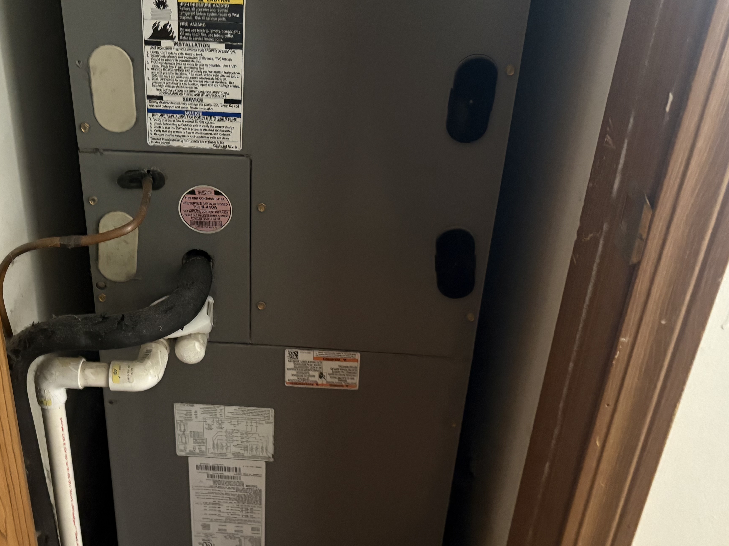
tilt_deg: -31.5
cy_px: 247
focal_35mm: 43
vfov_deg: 33.6
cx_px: 221
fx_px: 906
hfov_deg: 43.0
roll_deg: +1.8
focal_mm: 5.96
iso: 800
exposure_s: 1/30
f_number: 1.6
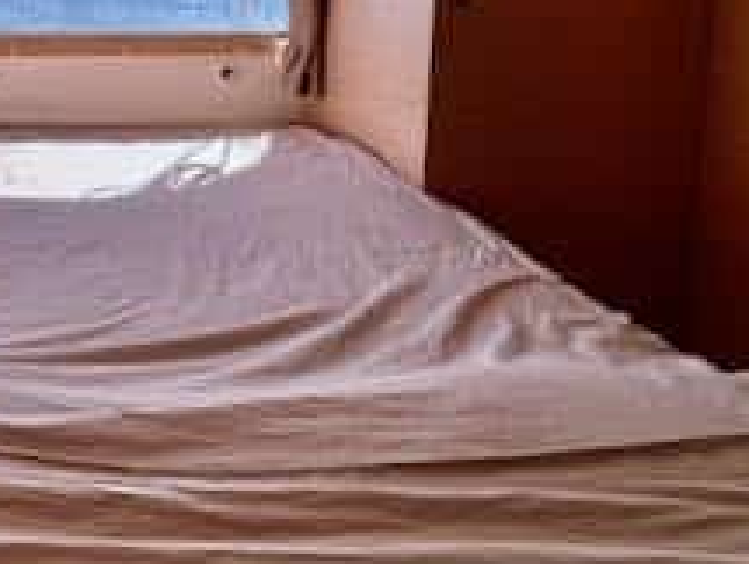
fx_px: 845
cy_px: 77
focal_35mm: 39
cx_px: -3
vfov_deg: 35.2
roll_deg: -1.5
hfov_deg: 41.4
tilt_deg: -8.5
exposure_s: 1/861
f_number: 2.2
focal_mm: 2.22
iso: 50
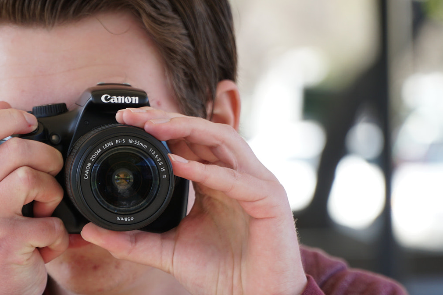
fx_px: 3012
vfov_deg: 5.6
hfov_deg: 8.4
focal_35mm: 245
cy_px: 168
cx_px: 111
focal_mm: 103
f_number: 4
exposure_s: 1/100
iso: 100
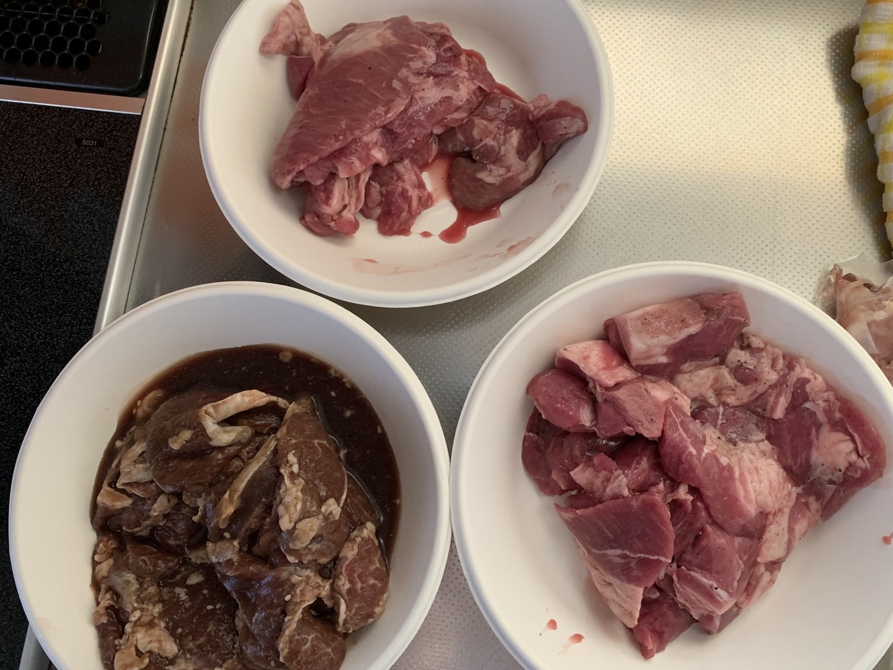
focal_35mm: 26
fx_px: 671
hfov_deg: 67.3
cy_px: 335
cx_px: 446
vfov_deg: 53.1
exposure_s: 1/60
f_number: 1.8
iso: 320
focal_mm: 4.25
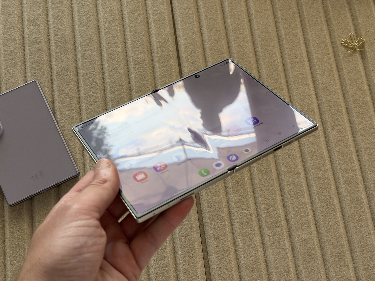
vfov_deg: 30.3
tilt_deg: -73.0
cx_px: 188
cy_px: 140
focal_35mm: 48
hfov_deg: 39.7
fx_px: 520
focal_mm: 6.76
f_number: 1.78
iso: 64
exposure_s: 1/121
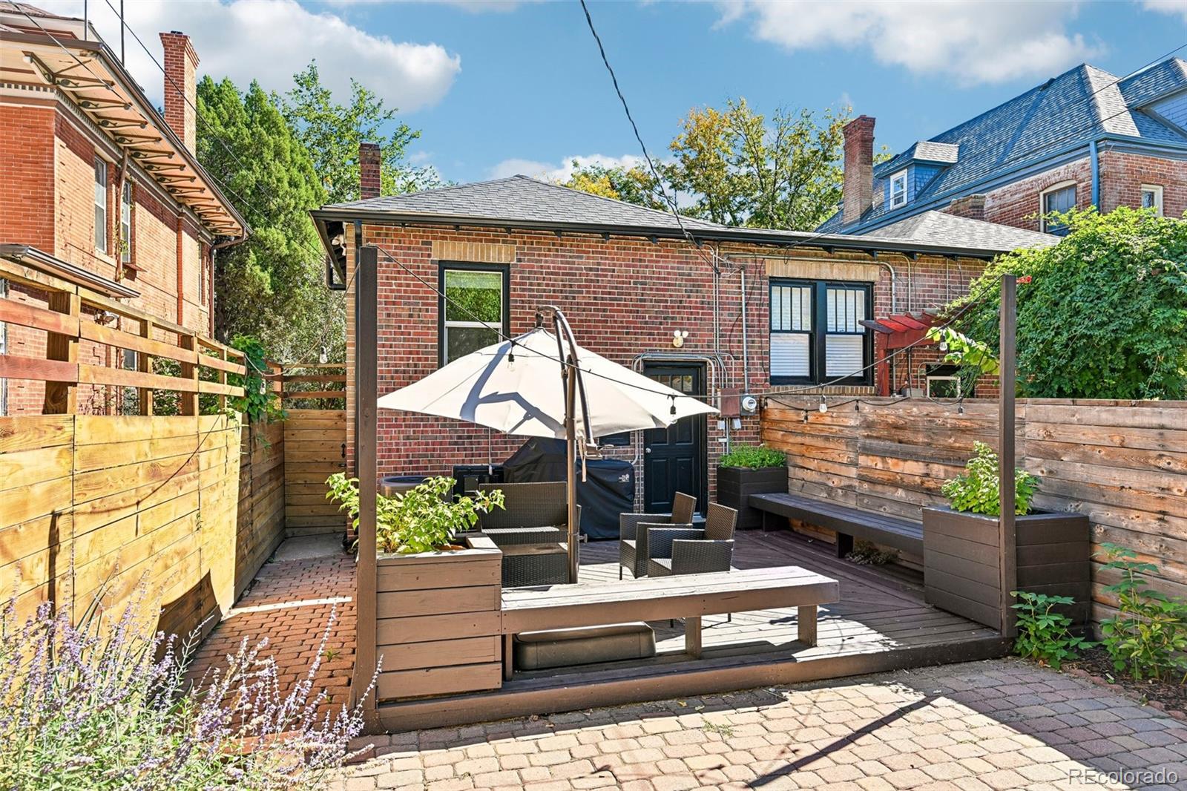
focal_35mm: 22
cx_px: 594
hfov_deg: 79.9
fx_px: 709
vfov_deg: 58.3
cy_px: 396
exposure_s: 1/40
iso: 64
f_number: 8
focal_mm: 21.5
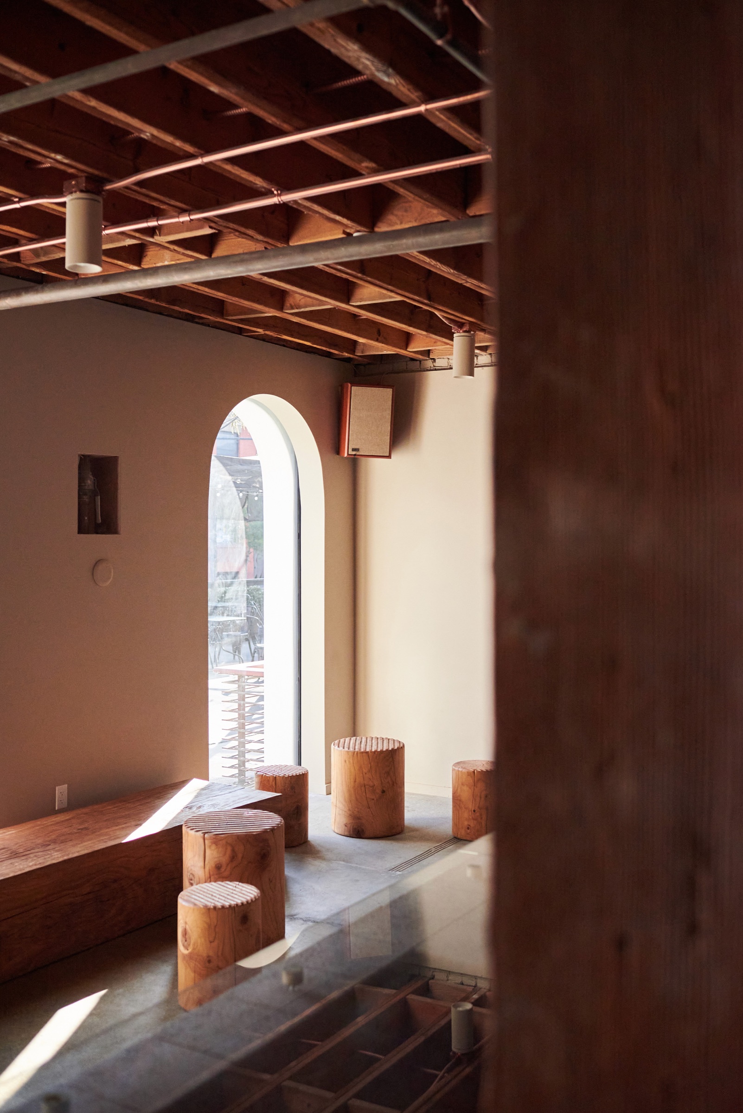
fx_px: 1083
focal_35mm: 35
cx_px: 372
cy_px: 556
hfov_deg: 37.9
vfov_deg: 54.4
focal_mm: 35
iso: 2000
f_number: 2.8
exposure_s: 1/4000
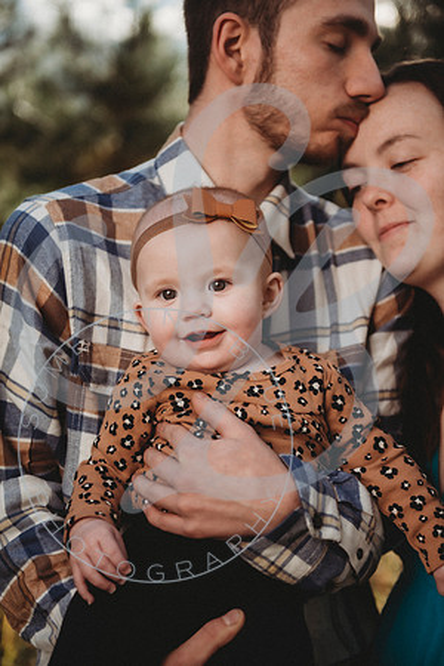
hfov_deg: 23.4
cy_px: 333
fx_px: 1073
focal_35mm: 58
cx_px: 222
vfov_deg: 34.5
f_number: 2.8
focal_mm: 58
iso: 100
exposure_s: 1/800
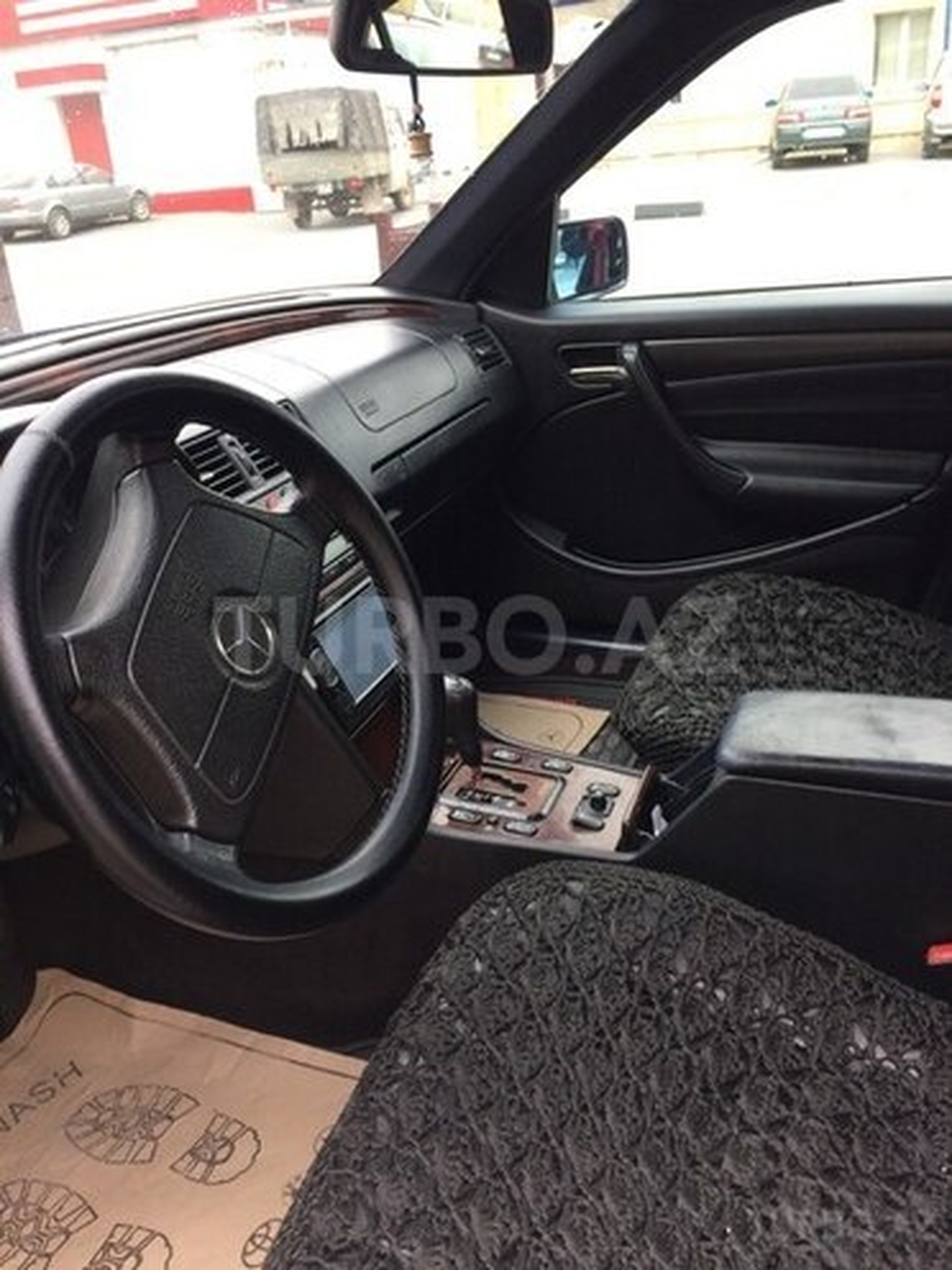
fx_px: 1063
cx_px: 476
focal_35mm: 29
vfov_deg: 61.7
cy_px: 635
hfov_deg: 48.2
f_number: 2.2
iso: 40
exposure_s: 1/33
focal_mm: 4.15
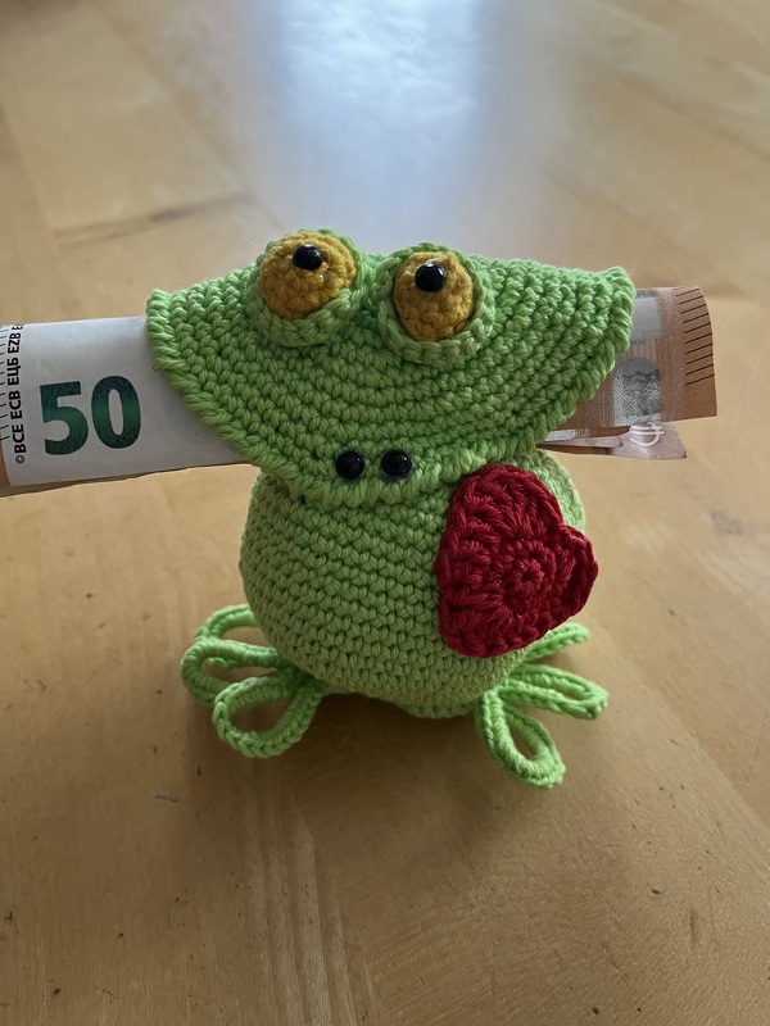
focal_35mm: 26
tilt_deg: -50.2
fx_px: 771
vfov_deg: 67.3
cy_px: 513
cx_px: 385
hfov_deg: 53.1
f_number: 1.6
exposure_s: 1/60
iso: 200
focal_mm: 5.1
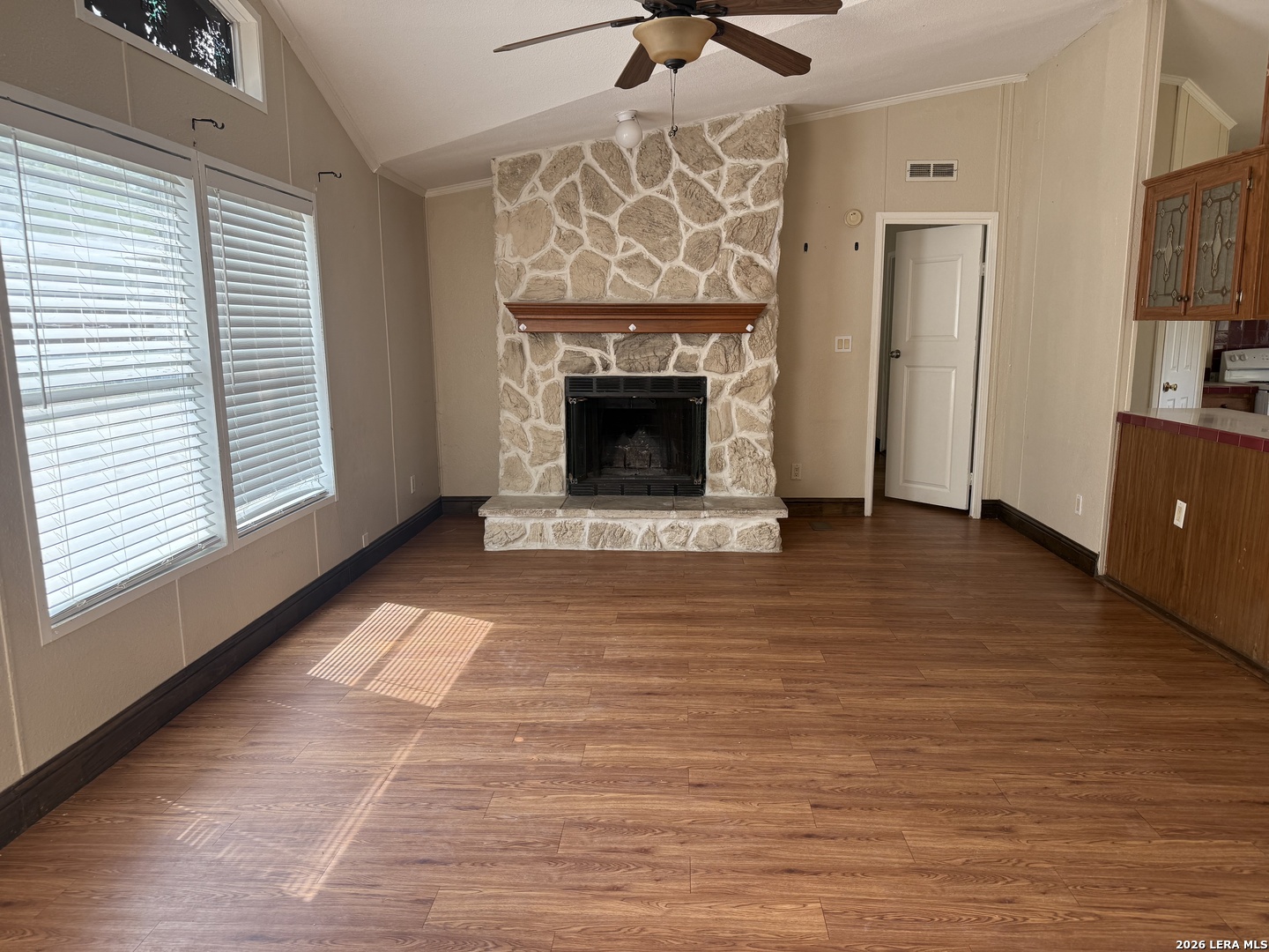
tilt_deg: -9.5
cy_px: 476
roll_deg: +0.4
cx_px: 634
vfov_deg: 56.8
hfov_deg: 71.6
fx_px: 880
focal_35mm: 24
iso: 100
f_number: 1.78
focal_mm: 6.76
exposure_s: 1/301
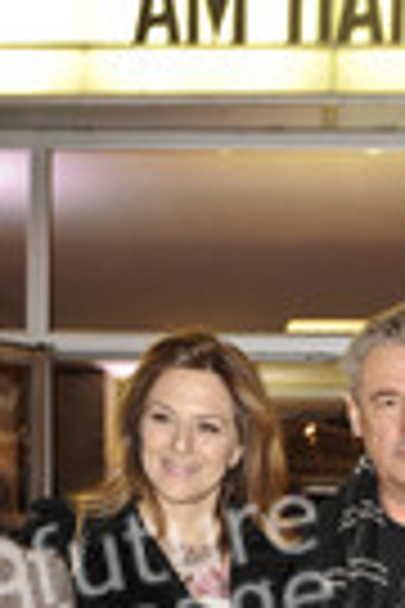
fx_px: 1603
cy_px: 829
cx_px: 236
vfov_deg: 19.5
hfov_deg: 14.4
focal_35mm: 95
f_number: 5.6
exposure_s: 1/30
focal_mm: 32
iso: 1000
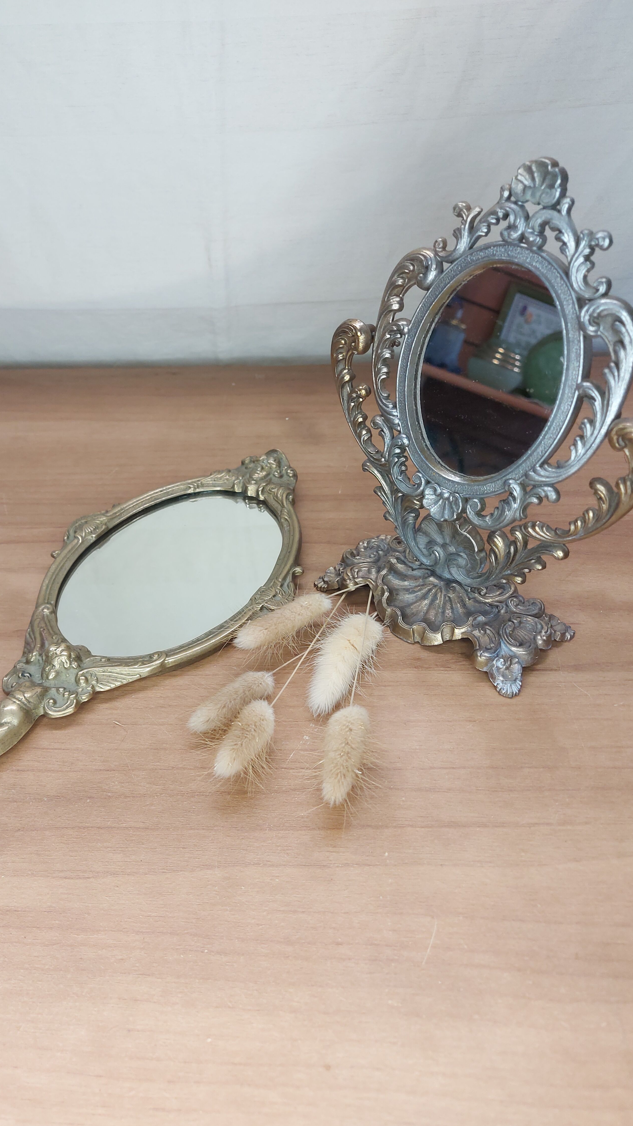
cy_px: 580
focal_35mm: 27
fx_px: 806
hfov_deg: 42.7
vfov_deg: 69.8
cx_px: 254
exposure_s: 1/50
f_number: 1.8
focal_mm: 5.23
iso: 160
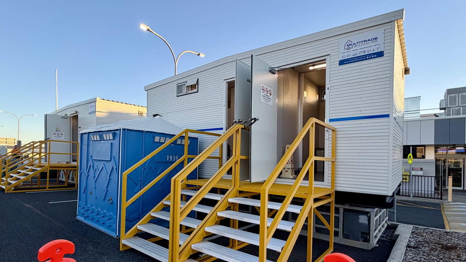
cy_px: 158
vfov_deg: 55.4
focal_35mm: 20
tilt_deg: -0.8
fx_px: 247
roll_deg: +0.0
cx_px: 216
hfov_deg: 86.5
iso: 64
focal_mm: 2.22
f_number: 2.2
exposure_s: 1/451
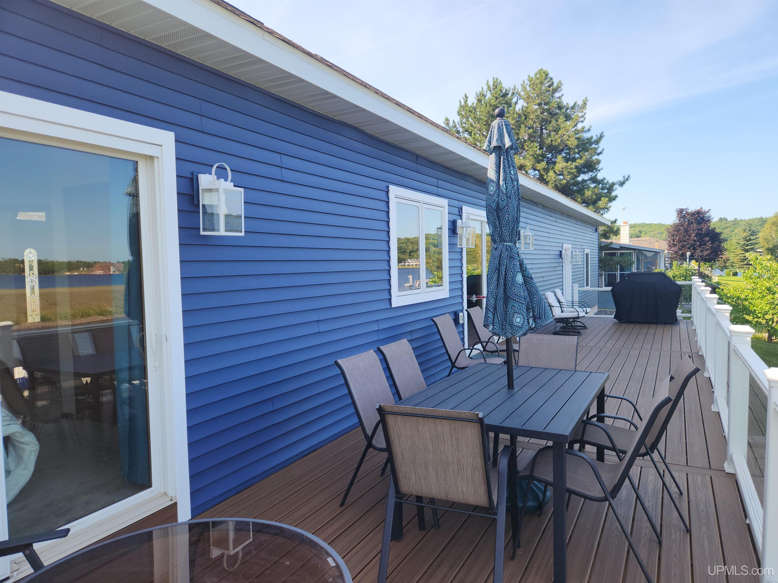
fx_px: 517
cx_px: 389
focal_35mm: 23
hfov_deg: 73.9
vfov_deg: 58.9
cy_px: 292
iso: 20
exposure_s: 1/538
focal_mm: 5.4
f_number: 1.8
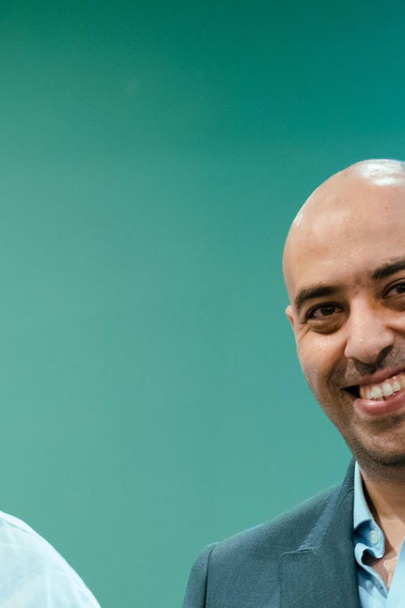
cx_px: 80
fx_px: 3005
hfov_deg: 7.7
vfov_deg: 11.3
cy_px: 773
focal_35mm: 178
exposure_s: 1/200
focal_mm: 48
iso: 2500
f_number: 2.8
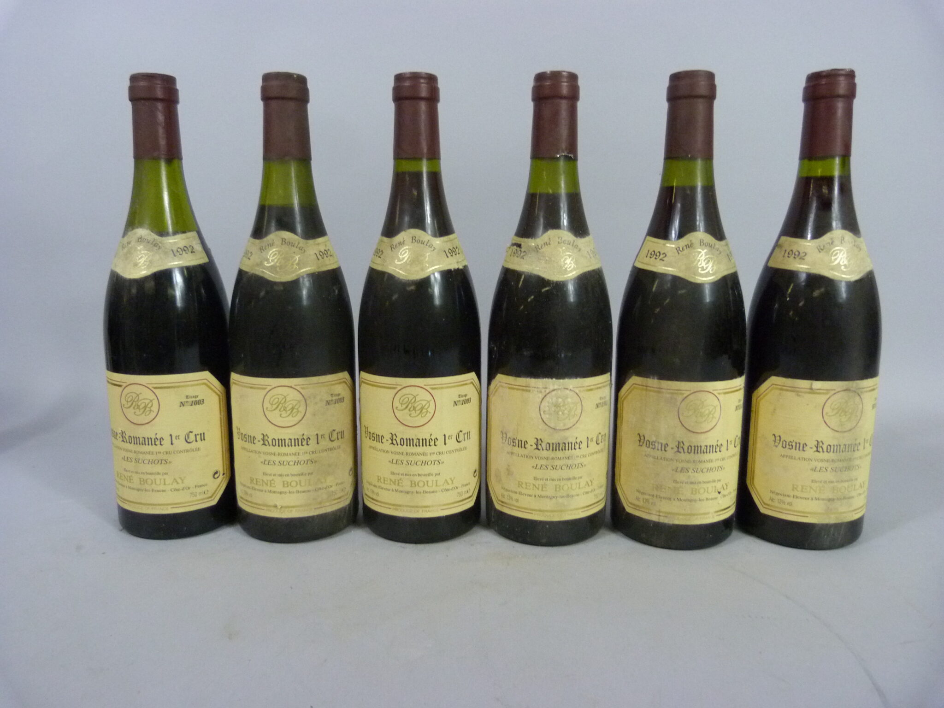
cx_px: 472
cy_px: 354
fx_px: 682
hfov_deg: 69.4
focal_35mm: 25
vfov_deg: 54.9
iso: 400
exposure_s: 1/60
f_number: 2.8
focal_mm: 4.5
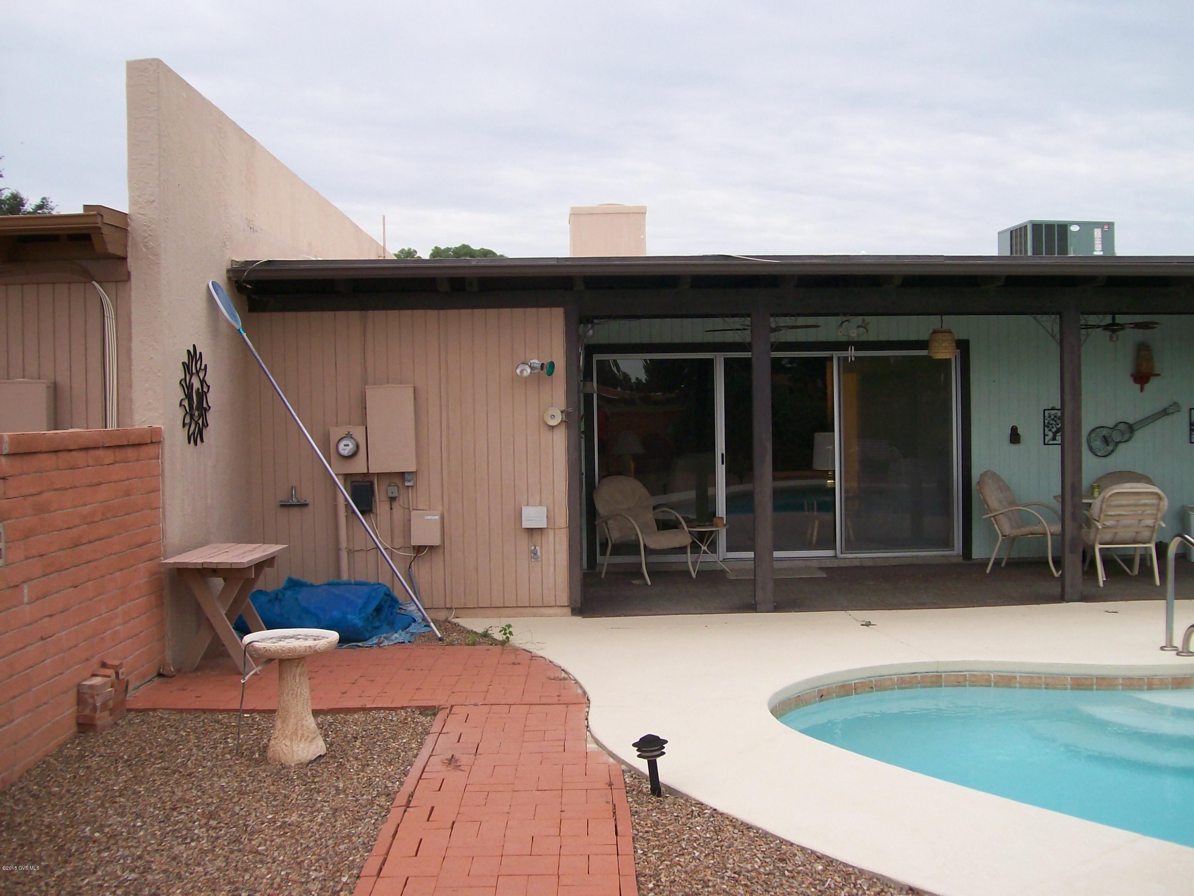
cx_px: 597
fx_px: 1242
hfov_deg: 51.4
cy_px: 448
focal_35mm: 36
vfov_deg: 39.7
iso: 80
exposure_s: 1/254
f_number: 2.7
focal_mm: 6
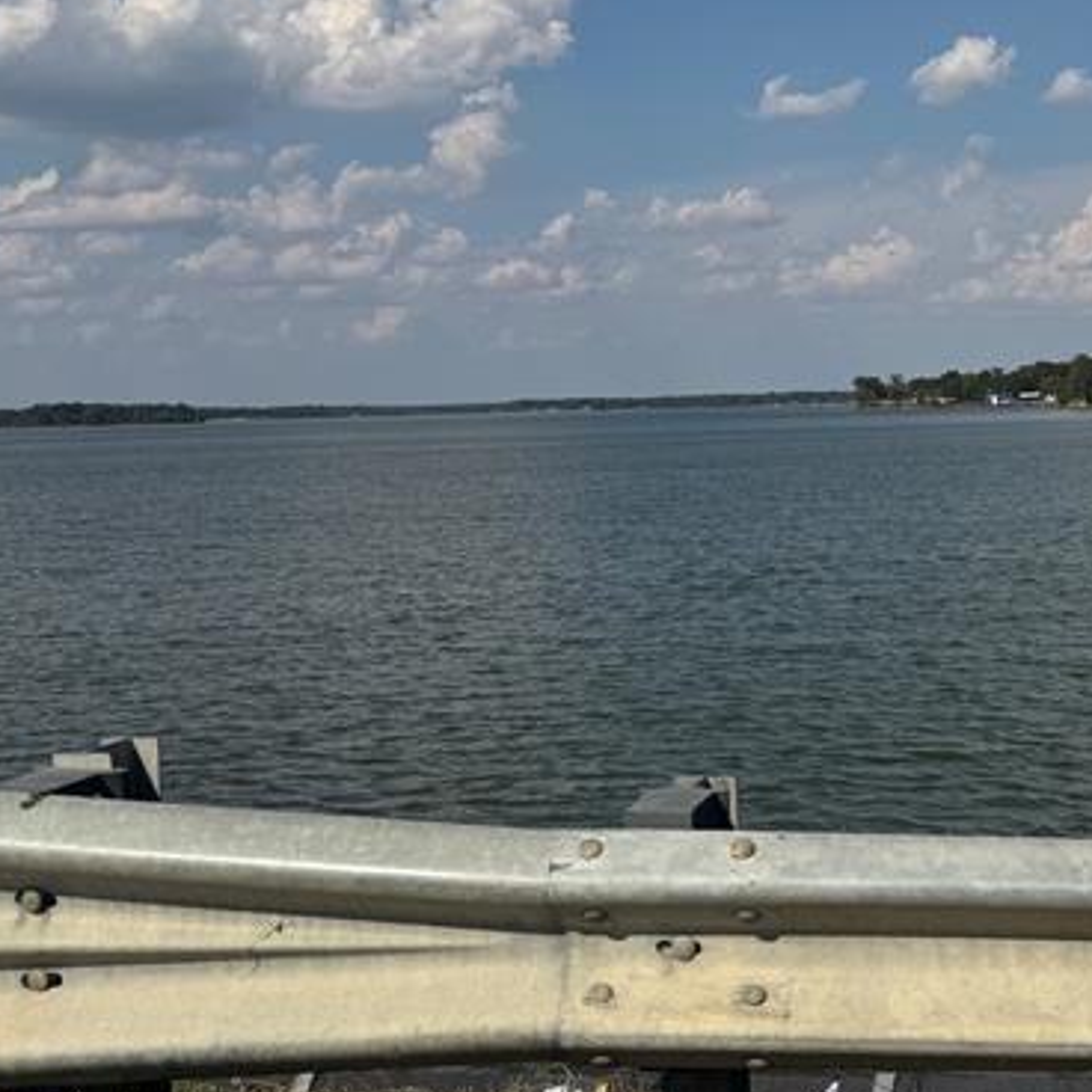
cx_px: 869
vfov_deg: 28.8
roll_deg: +0.3
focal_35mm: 59
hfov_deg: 28.5
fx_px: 2106
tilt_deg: +3.5
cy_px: 350
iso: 80
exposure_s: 1/10417
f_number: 1.78
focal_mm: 6.76
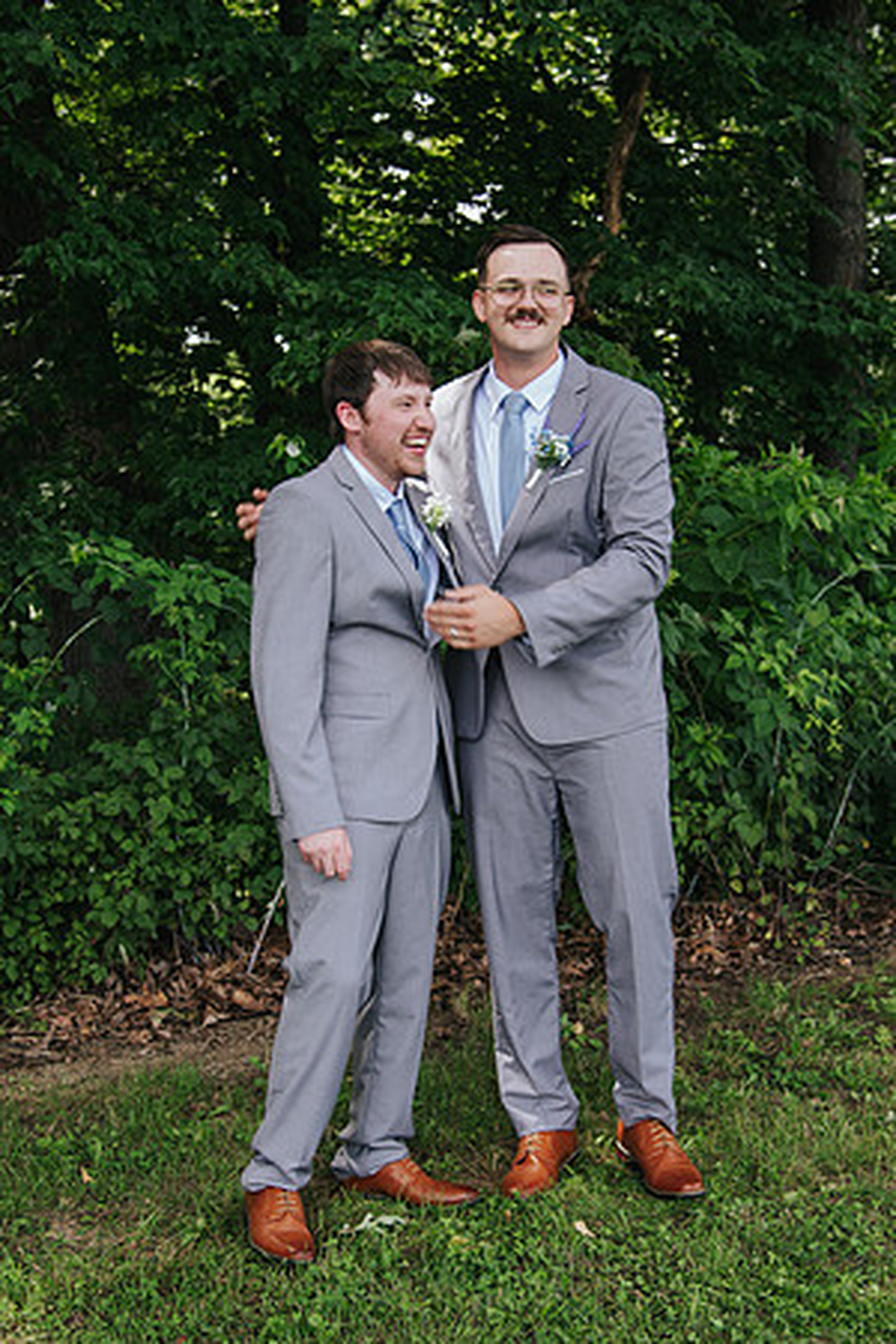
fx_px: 1902
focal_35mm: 51
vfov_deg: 38.9
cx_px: 420
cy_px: 672
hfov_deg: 26.5
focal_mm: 34
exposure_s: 1/200
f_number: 4
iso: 200
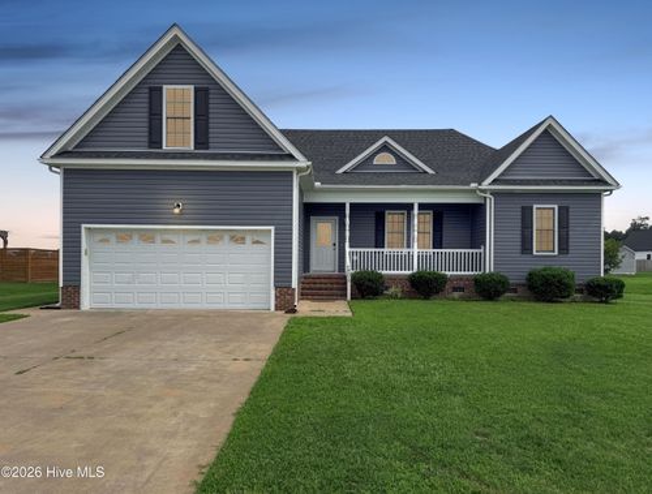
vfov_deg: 57.1
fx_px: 454
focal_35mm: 24
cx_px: 326
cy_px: 247
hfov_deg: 71.4
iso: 80
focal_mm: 6.76
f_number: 1.8
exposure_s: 1/4400
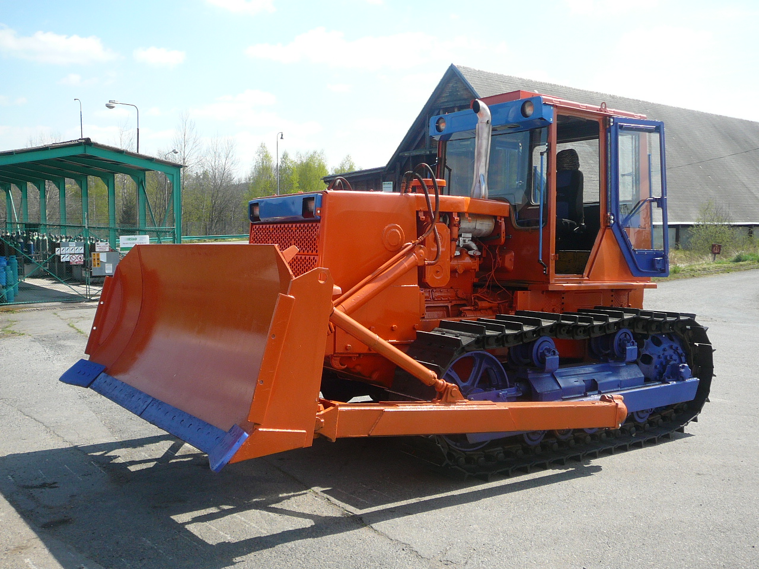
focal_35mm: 35
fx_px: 767
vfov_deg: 40.7
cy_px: 284
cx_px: 380
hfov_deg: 52.6
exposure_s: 1/640
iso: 80
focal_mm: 5.2
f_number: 2.8
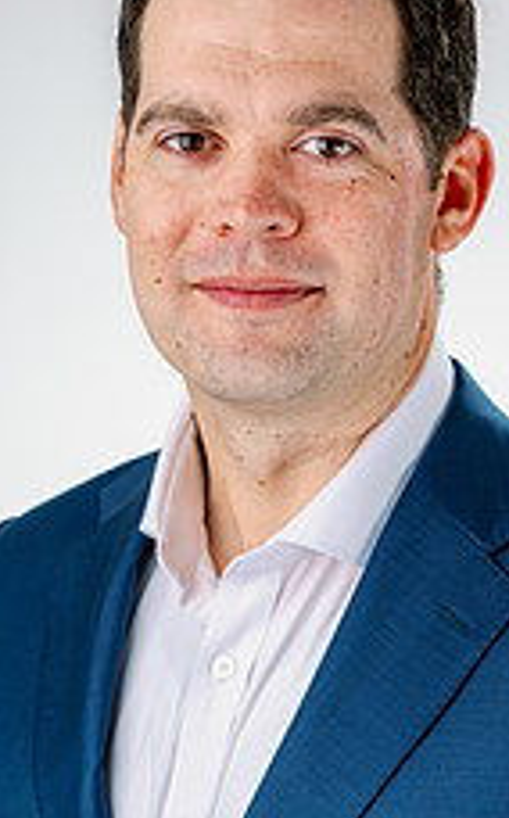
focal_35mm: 141
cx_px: 305
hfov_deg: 9.3
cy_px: 509
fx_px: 3137
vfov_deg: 14.8
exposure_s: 1/160
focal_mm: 70
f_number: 8
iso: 125
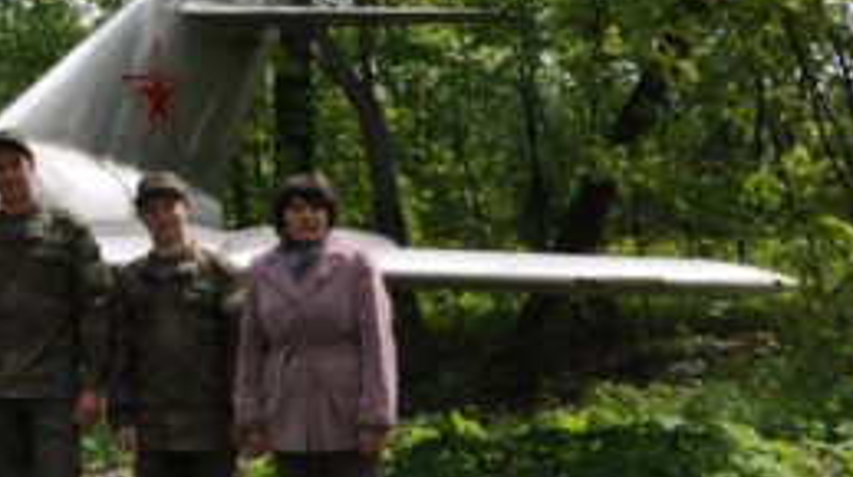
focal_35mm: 102
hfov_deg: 19.5
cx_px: -227
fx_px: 2304
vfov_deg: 11.8
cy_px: 58
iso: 200
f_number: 8
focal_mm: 24
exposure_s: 1/250
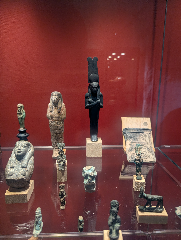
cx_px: 90
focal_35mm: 24
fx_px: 167
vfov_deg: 71.5
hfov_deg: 56.9
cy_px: 120
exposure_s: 1/100
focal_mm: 6.81
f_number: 1.85
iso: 95
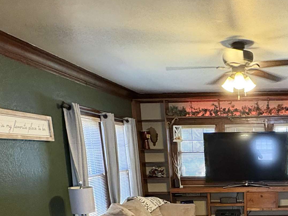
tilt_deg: -14.5
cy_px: 237
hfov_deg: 43.5
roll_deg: +1.0
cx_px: 248
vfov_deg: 31.8
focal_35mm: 40
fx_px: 333
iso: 800
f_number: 2.2
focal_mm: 2.22
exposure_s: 1/60
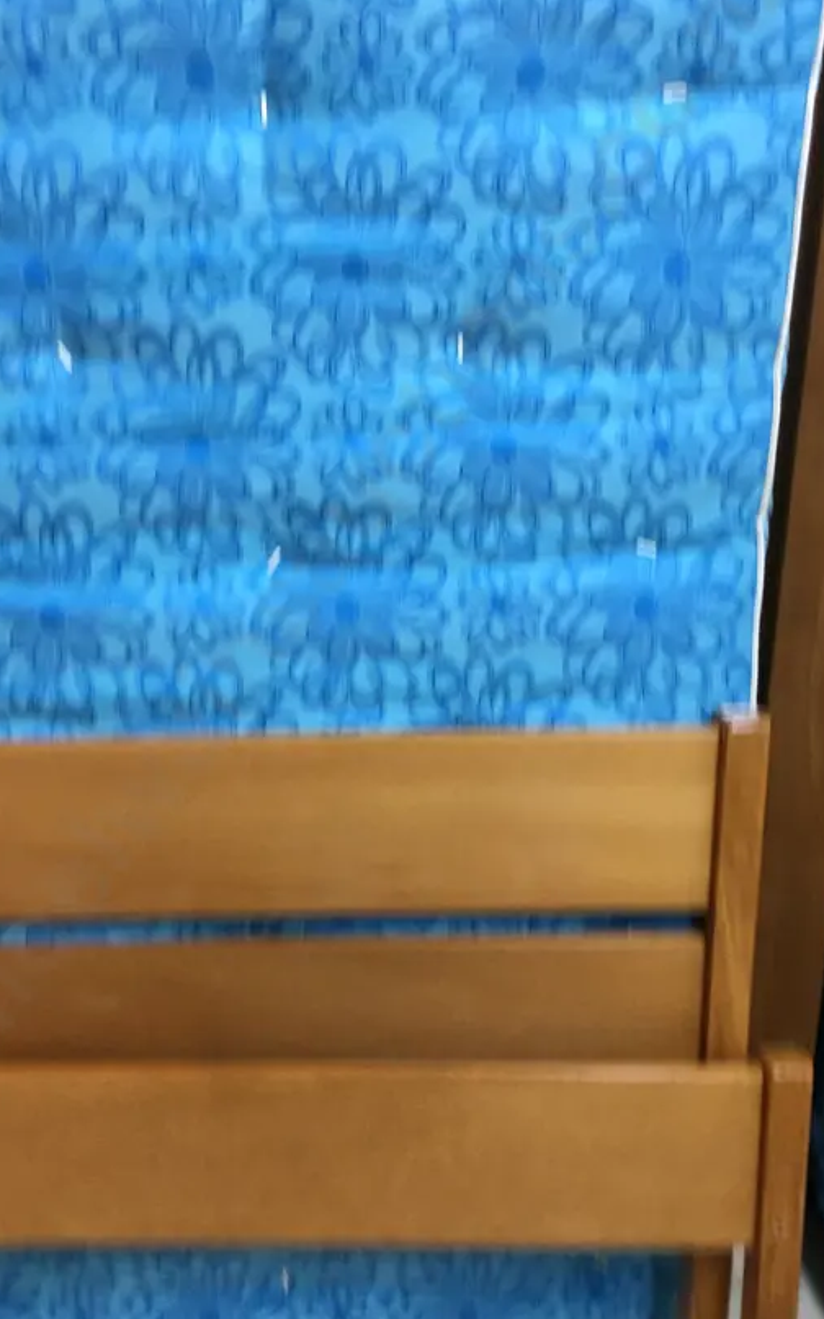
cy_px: 626
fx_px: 1402
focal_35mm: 39
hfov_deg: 32.5
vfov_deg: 50.4
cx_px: 273
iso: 64
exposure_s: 1/17
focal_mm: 4.15
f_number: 2.2
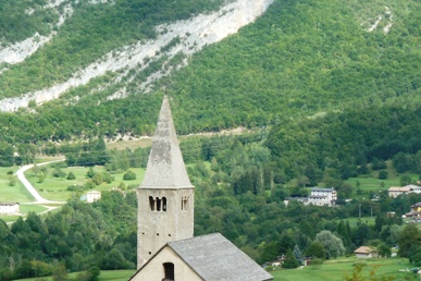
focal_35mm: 179
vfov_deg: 7.6
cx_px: 292
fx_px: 2093
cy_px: 255
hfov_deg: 11.5
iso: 80
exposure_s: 1/160
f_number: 4.3
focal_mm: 17
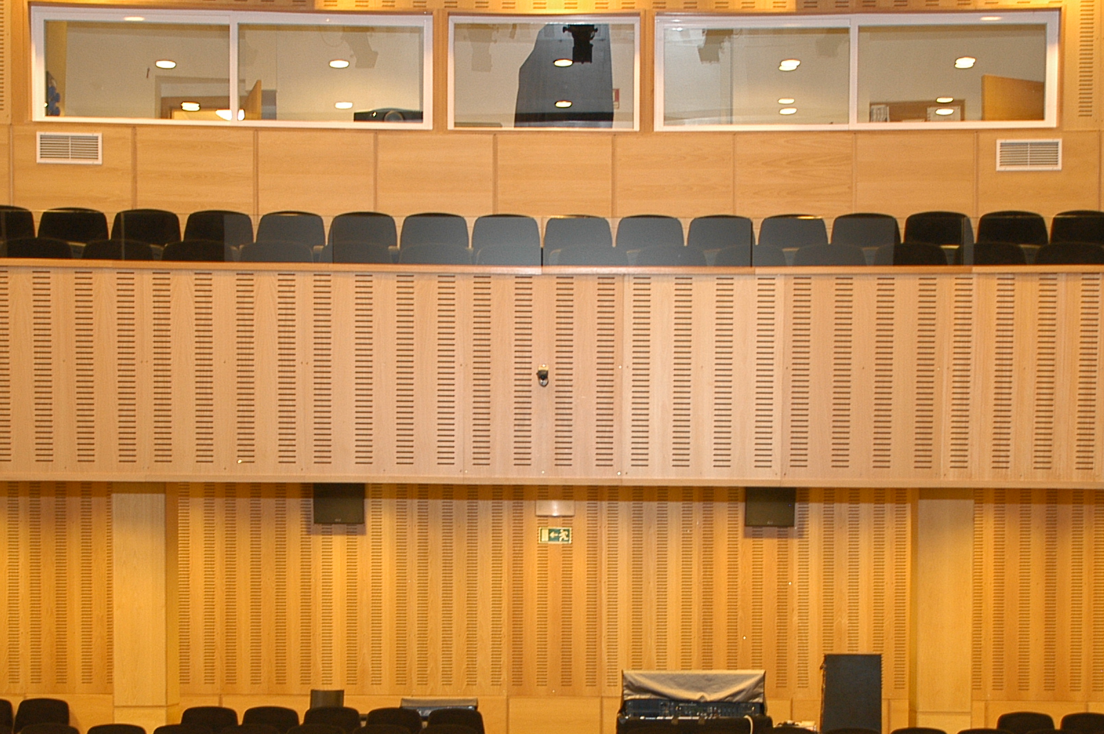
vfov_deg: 27.5
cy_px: 591
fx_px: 1469
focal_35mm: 48
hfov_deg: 41.2
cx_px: 572
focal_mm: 17
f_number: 2.8
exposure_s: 1/30
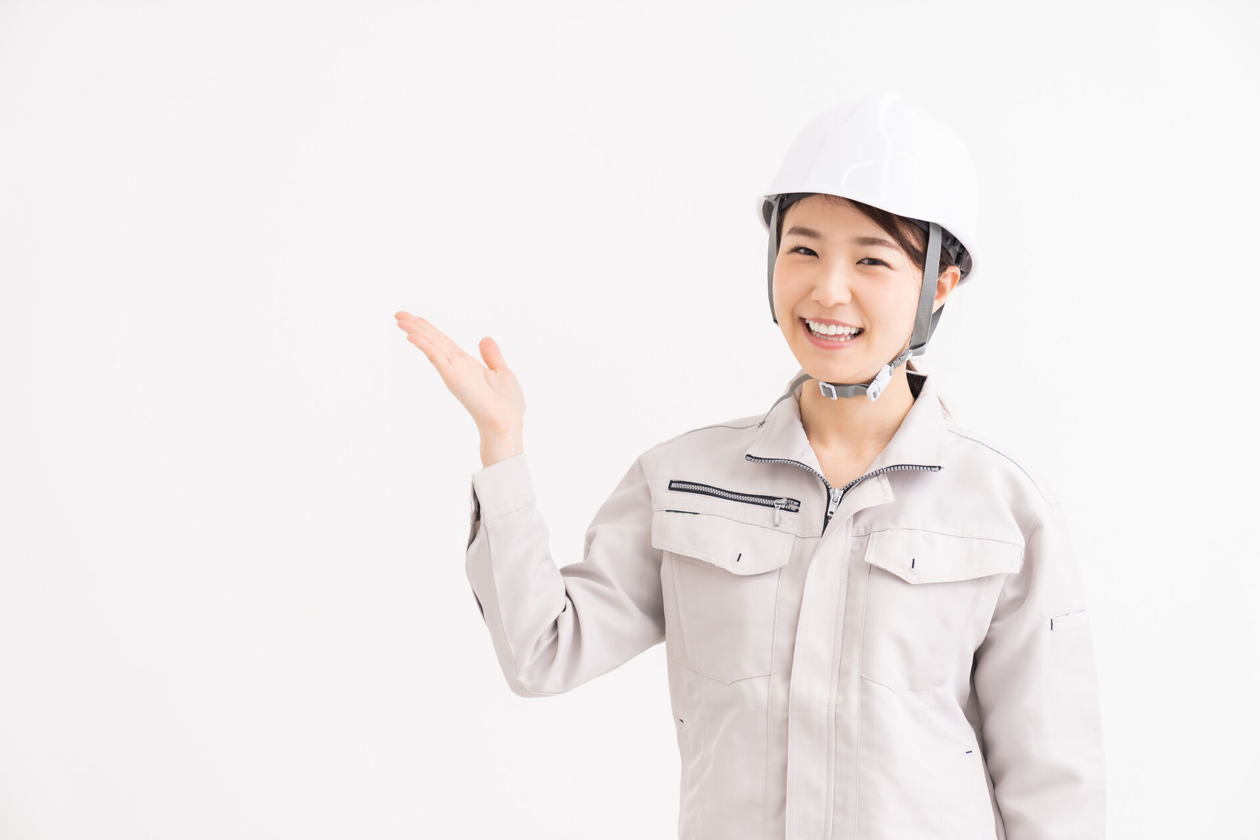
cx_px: 630
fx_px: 2450
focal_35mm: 70
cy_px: 420
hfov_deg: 28.8
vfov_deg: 19.5
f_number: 3.2
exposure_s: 1/80
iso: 100
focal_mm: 70
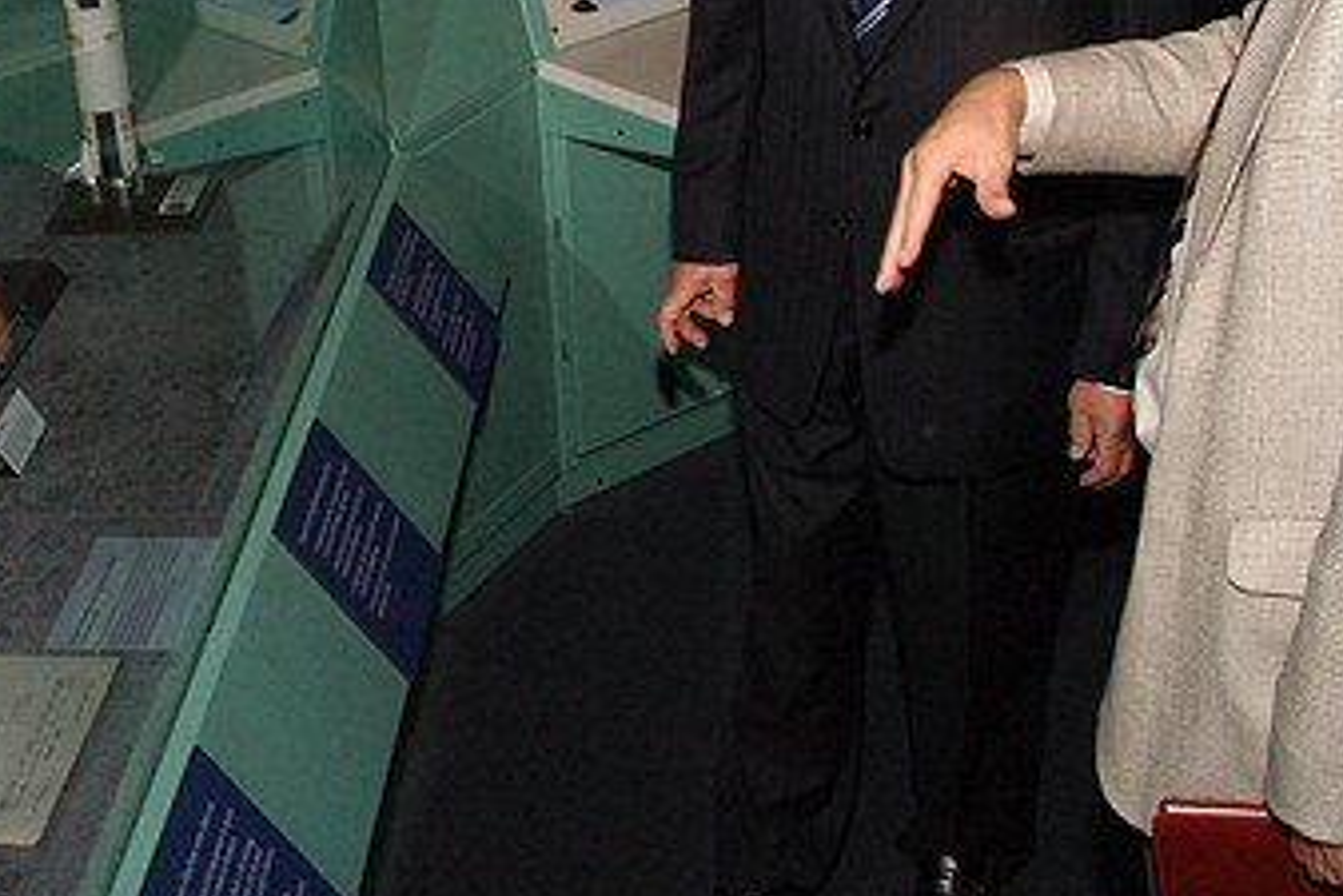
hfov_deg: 31.8
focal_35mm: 62
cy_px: 181
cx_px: 335
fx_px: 2314
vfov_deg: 21.7
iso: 1600
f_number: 16
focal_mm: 24
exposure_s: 1/125
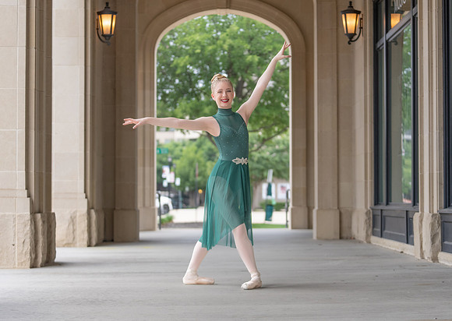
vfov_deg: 18.0
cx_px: 221
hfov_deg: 25.1
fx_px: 1014
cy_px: 168
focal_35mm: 79
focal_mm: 70
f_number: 2.8
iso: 200
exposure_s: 1/320
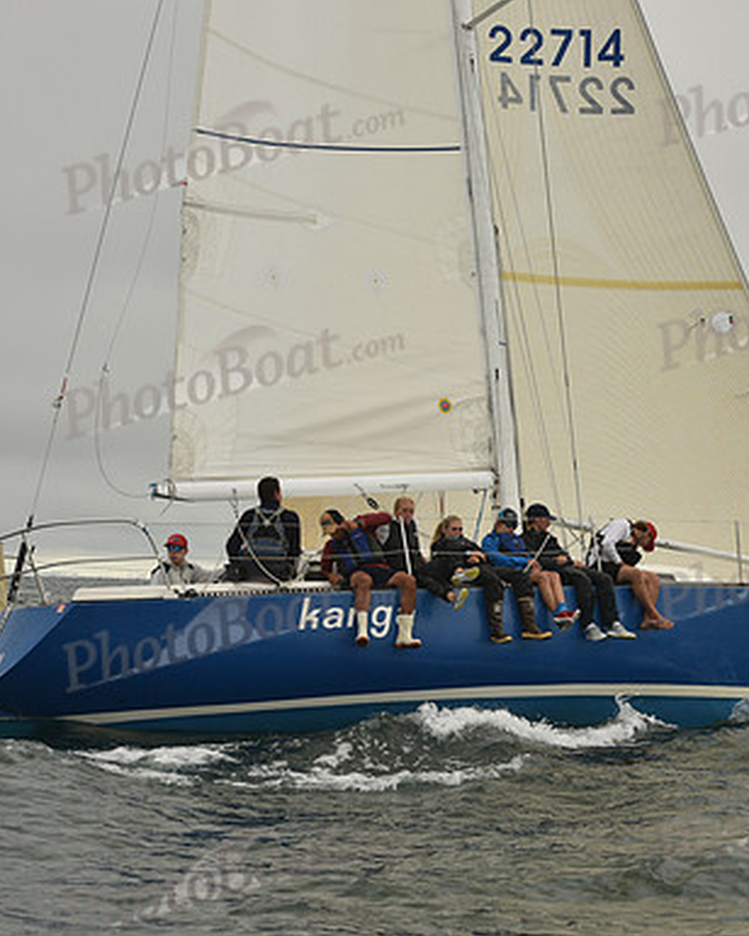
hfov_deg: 15.5
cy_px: 468
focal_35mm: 99
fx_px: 2743
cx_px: 533
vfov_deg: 19.4
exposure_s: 1/800
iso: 320
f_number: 6.3
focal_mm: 70
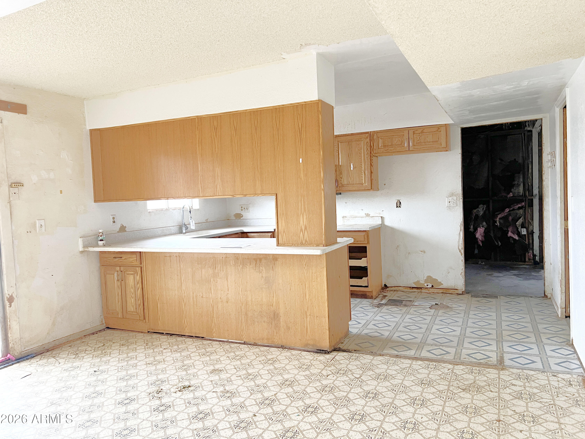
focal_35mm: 26
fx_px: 439
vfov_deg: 53.1
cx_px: 292
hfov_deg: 67.3
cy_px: 220
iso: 160
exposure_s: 1/60
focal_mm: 5.7
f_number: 1.5
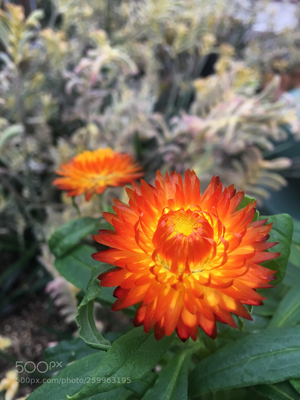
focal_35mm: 29
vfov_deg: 61.7
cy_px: 200
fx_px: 335
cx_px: 150
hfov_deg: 48.2
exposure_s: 1/33
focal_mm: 4.15
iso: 32
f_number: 2.2
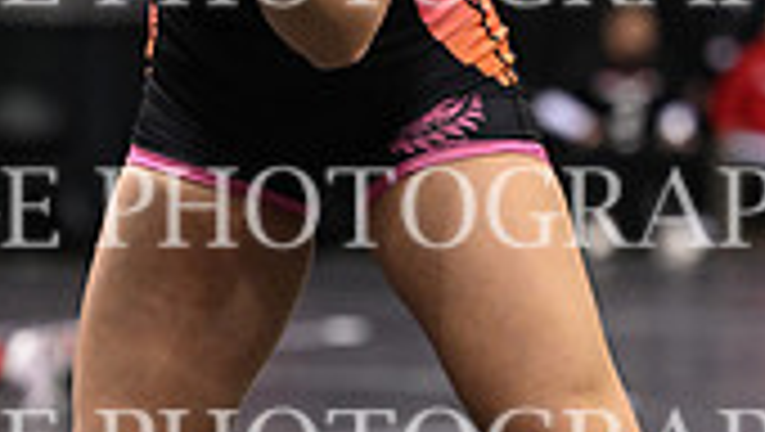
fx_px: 8690
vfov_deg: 2.8
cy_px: 328
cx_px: 65
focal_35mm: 428
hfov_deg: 5.0
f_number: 3.2
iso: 4000
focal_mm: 120
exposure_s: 1/1000
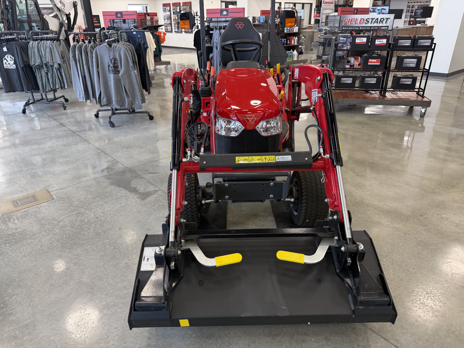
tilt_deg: -23.8
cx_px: 232
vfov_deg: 56.8
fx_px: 322
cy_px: 174
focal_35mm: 24
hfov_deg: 71.6
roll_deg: +2.5
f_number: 1.78
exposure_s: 1/60
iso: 100
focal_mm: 6.76
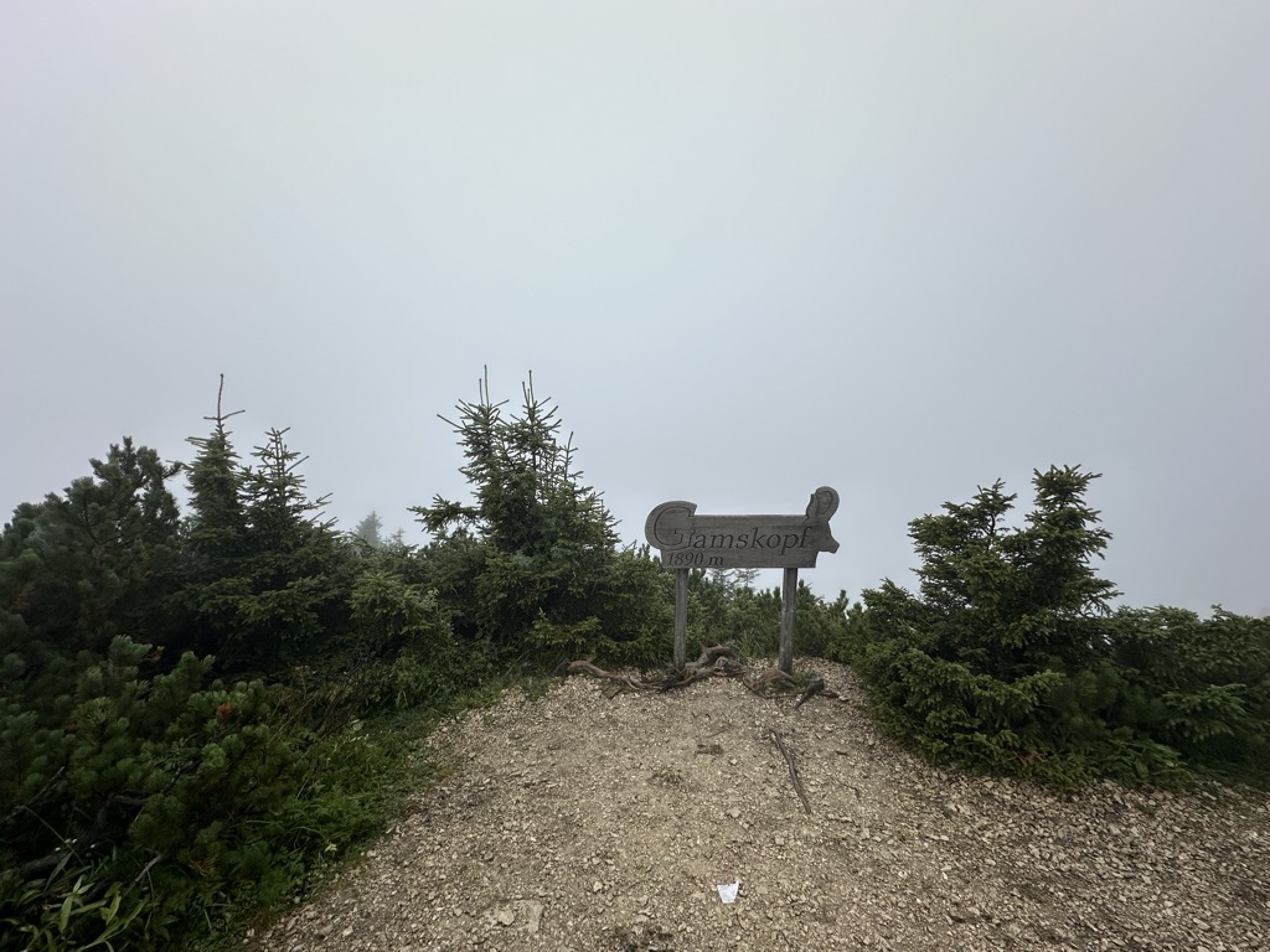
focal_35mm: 14
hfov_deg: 102.1
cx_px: 635
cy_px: 476
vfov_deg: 85.7
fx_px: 514
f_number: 2.2
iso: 50
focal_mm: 2.22
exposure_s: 1/3205
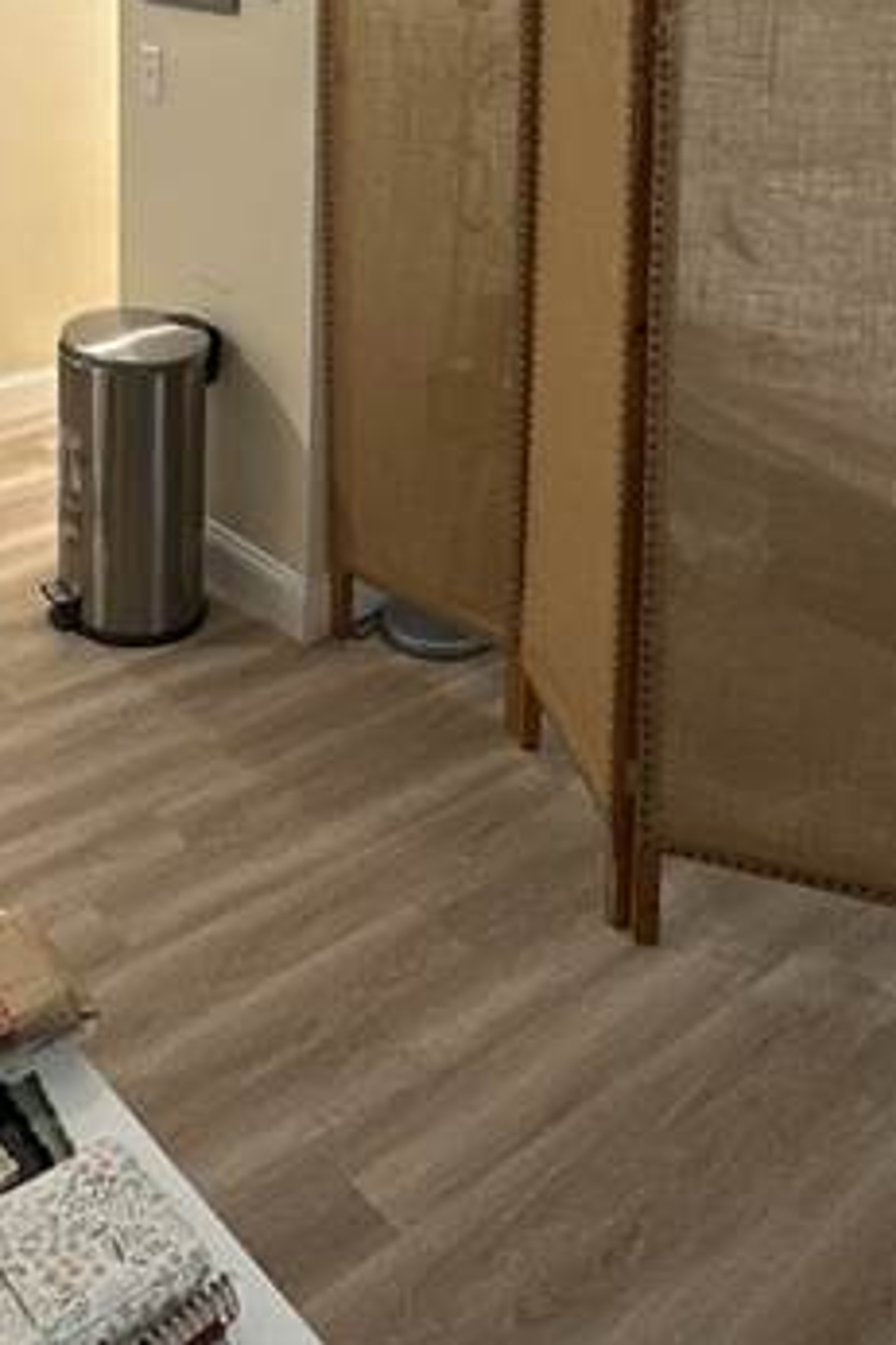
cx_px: 365
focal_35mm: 43
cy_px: 16
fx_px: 1607
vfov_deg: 40.2
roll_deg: -1.5
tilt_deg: -5.6
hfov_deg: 31.1
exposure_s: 1/120
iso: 320
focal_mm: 2.22
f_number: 2.2
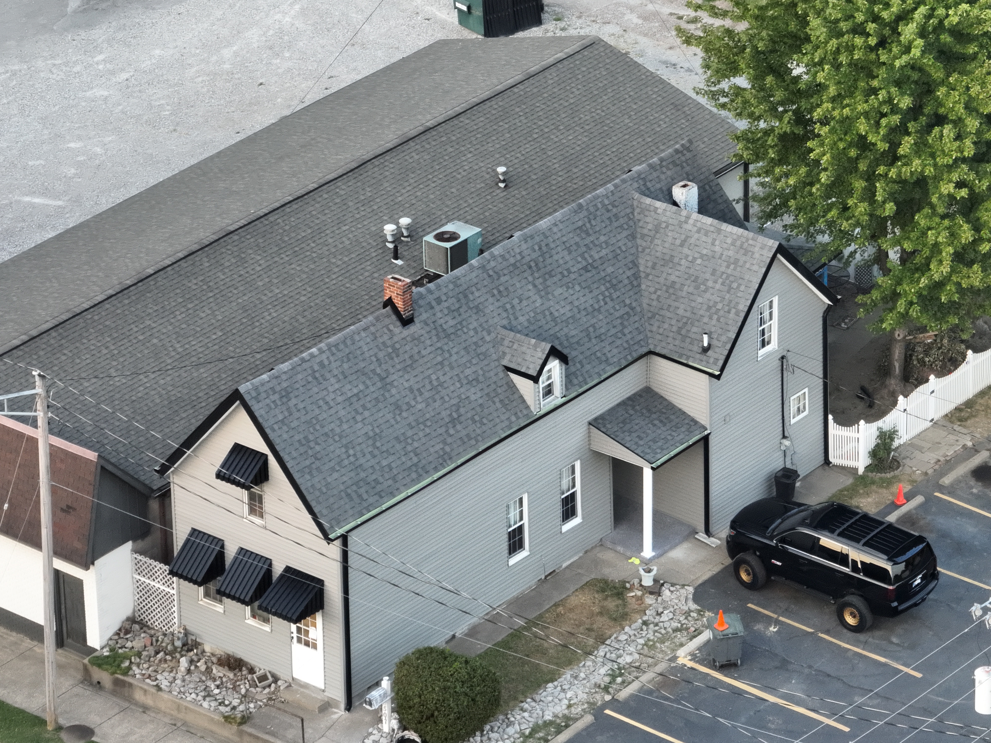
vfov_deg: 9.2
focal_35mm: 161
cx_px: 496
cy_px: 372
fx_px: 4609
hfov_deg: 12.3
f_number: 4.4
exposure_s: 1/50
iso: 750
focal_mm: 29.85
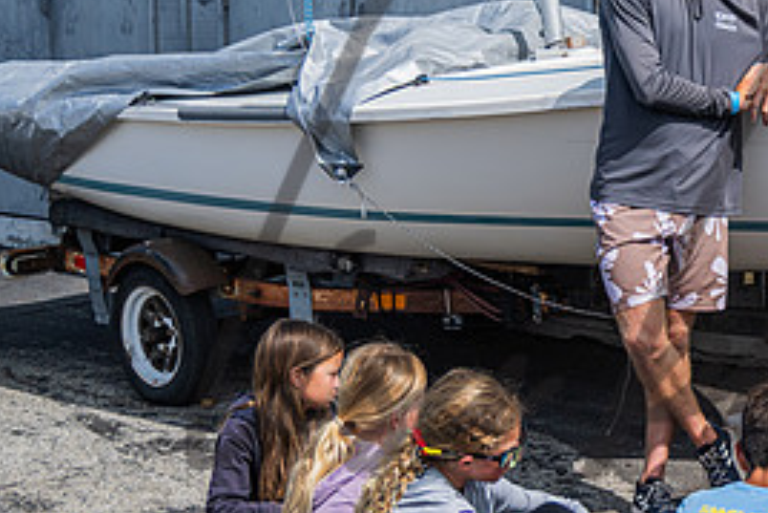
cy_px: 328
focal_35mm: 120
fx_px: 2561
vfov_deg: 11.4
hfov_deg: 16.4
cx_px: 888
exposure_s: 1/1600
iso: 250
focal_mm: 47
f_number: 5.3
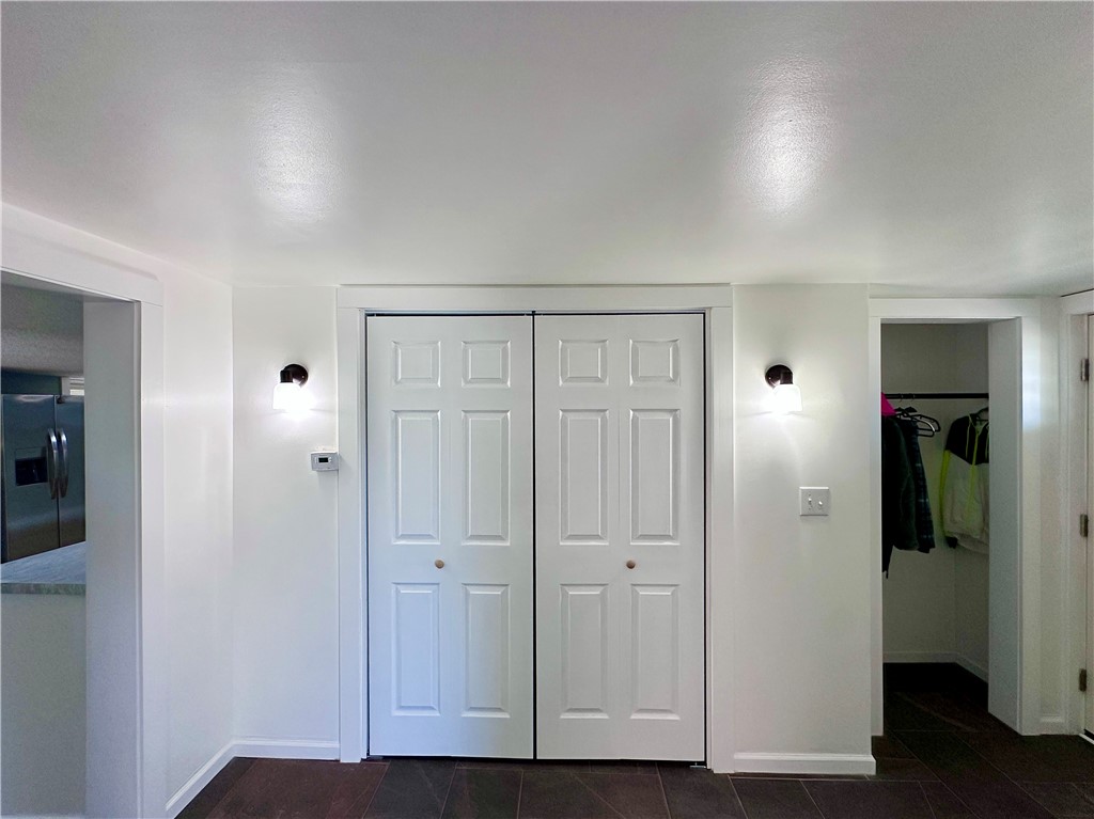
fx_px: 442
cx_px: 547
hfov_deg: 102.1
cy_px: 410
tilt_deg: +0.7
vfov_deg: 85.6
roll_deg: +1.4
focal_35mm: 14
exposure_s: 1/120
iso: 200
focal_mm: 2.22
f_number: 2.2
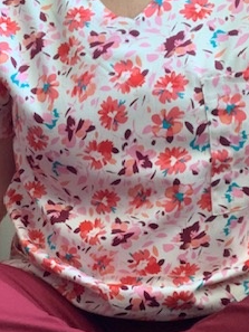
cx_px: 87
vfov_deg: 28.1
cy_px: 200
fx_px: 661
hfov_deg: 21.3
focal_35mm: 69
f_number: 2.2
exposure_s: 1/49
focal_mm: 2.87
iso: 320
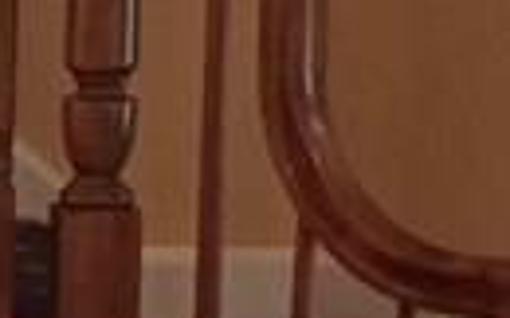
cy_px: 377
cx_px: -486
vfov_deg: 5.4
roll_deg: -0.3
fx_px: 3361
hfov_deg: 8.3
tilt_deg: -13.0
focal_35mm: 242
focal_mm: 4.15
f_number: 2.2
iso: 200
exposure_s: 1/30
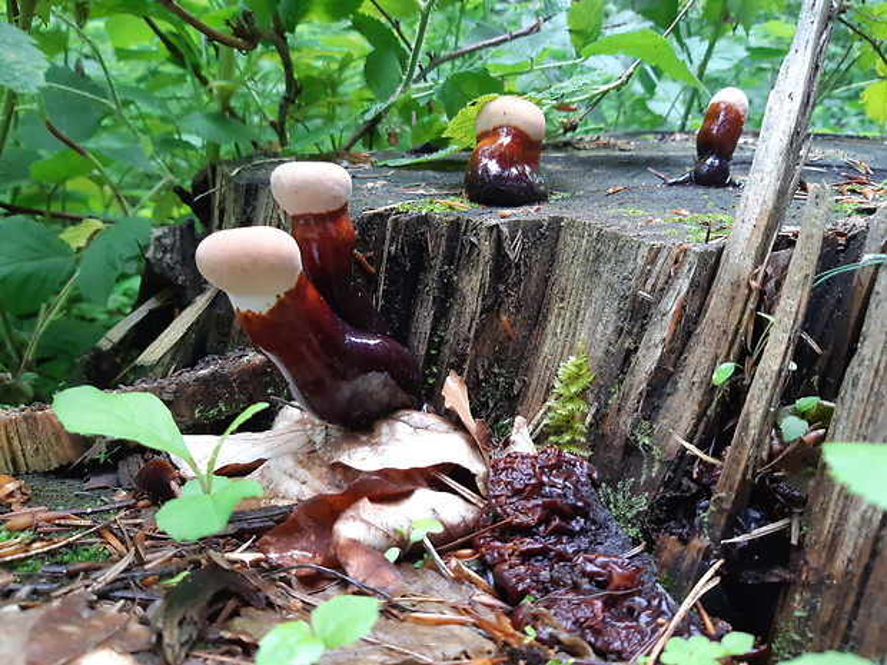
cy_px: 332
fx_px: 666
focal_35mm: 26
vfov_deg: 53.1
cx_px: 444
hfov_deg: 67.3
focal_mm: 3.93
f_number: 1.7
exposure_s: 1/50
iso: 80
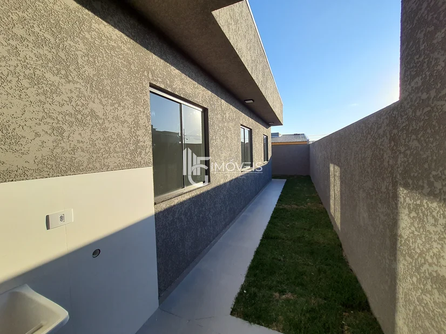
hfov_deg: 106.2
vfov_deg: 89.9
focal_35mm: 13
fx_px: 167
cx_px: 223
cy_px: 167
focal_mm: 1.74
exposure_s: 1/956
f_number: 2.2
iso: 50
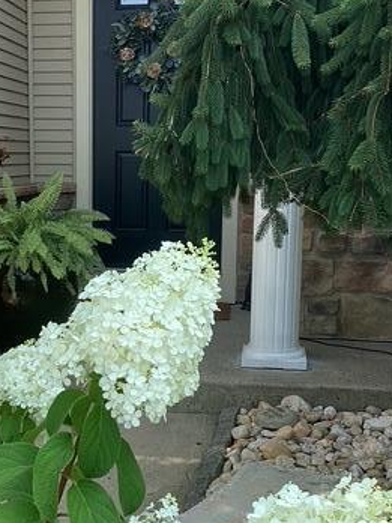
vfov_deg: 33.7
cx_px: 111
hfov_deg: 25.4
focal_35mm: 57
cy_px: 299
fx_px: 861
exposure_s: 1/424
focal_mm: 3.3
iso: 25
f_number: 2.4
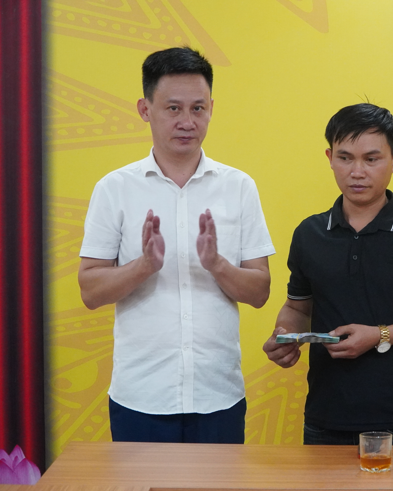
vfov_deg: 18.1
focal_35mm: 106
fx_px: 1541
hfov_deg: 14.4
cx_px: 364
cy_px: 246
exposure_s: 1/100
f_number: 5.6
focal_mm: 50
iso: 5000
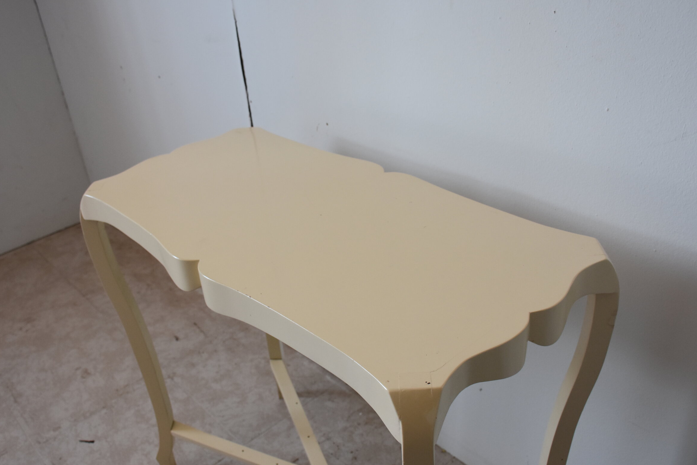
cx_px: 333
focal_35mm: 33
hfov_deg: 57.2
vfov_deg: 40.0
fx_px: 639
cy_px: 251
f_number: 5.6
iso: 800
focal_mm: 20
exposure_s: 1/125
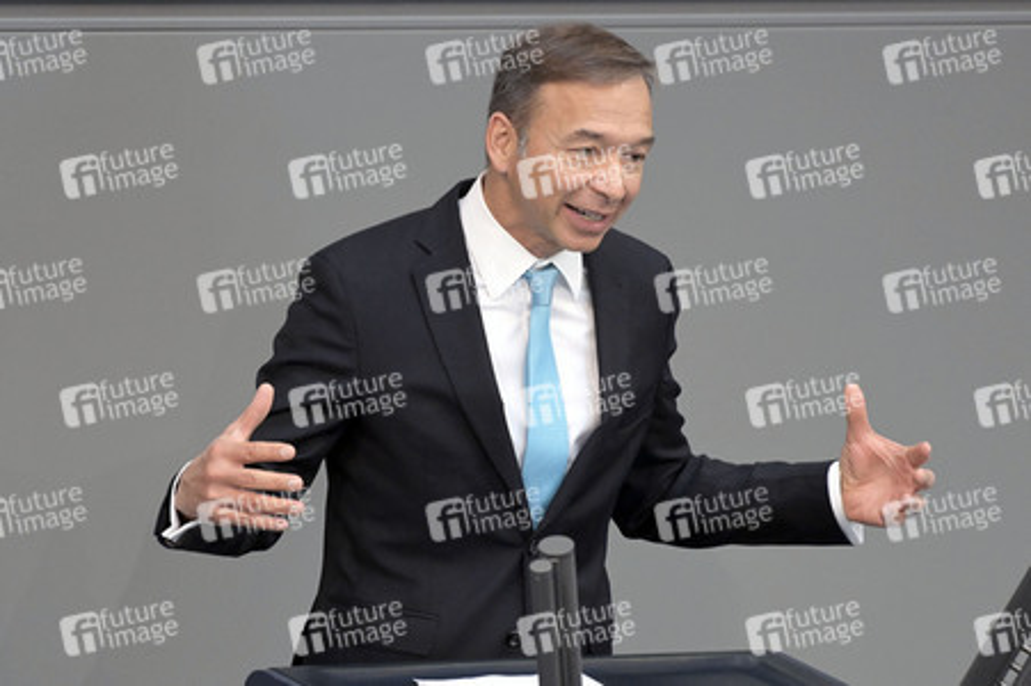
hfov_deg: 5.2
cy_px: 343
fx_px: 11447
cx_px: 516
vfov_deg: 3.4
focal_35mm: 400
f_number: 5.6
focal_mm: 400
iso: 10000
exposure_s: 1/500
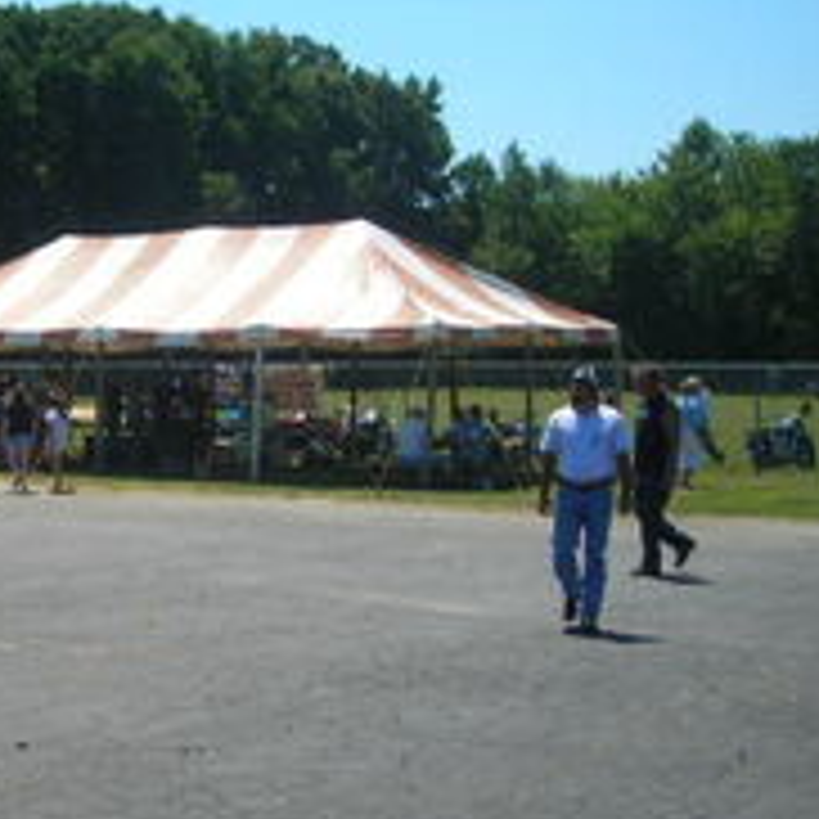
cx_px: -68
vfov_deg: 23.4
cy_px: 374
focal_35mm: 74
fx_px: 1981
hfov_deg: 22.2
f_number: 6.4
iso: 50
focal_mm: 6.3
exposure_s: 1/170
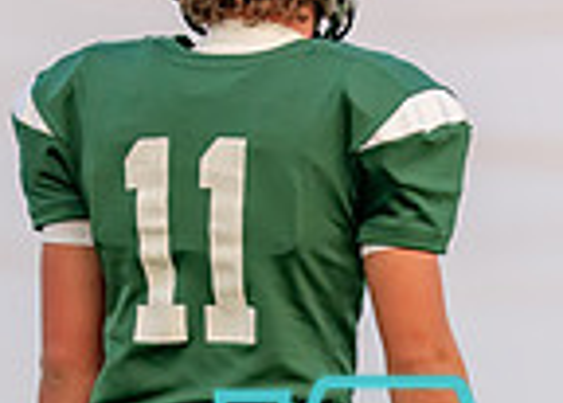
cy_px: 704
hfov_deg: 2.0
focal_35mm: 1021
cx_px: 492
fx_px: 16333
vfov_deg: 1.4
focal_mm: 200
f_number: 2.8
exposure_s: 1/1600
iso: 500
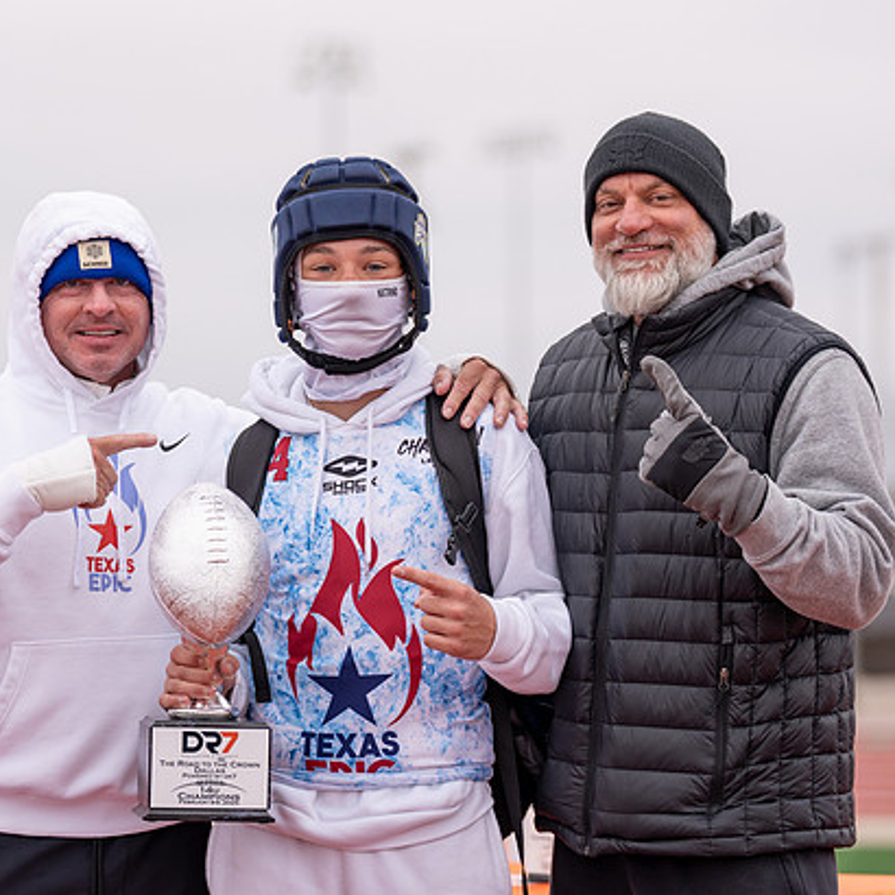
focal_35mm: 161
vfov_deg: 10.9
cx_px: 367
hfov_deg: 10.9
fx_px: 4710
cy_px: 448
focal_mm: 125
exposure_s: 1/1000
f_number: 2.8
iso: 100
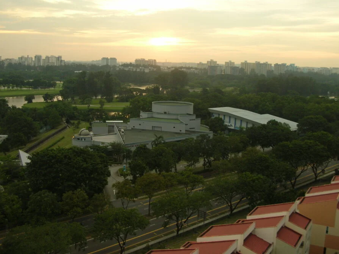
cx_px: 182
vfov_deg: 35.8
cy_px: 111
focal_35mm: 40
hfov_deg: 46.8
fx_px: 391
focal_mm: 5.8
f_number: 2.8
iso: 50
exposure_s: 1/62.5
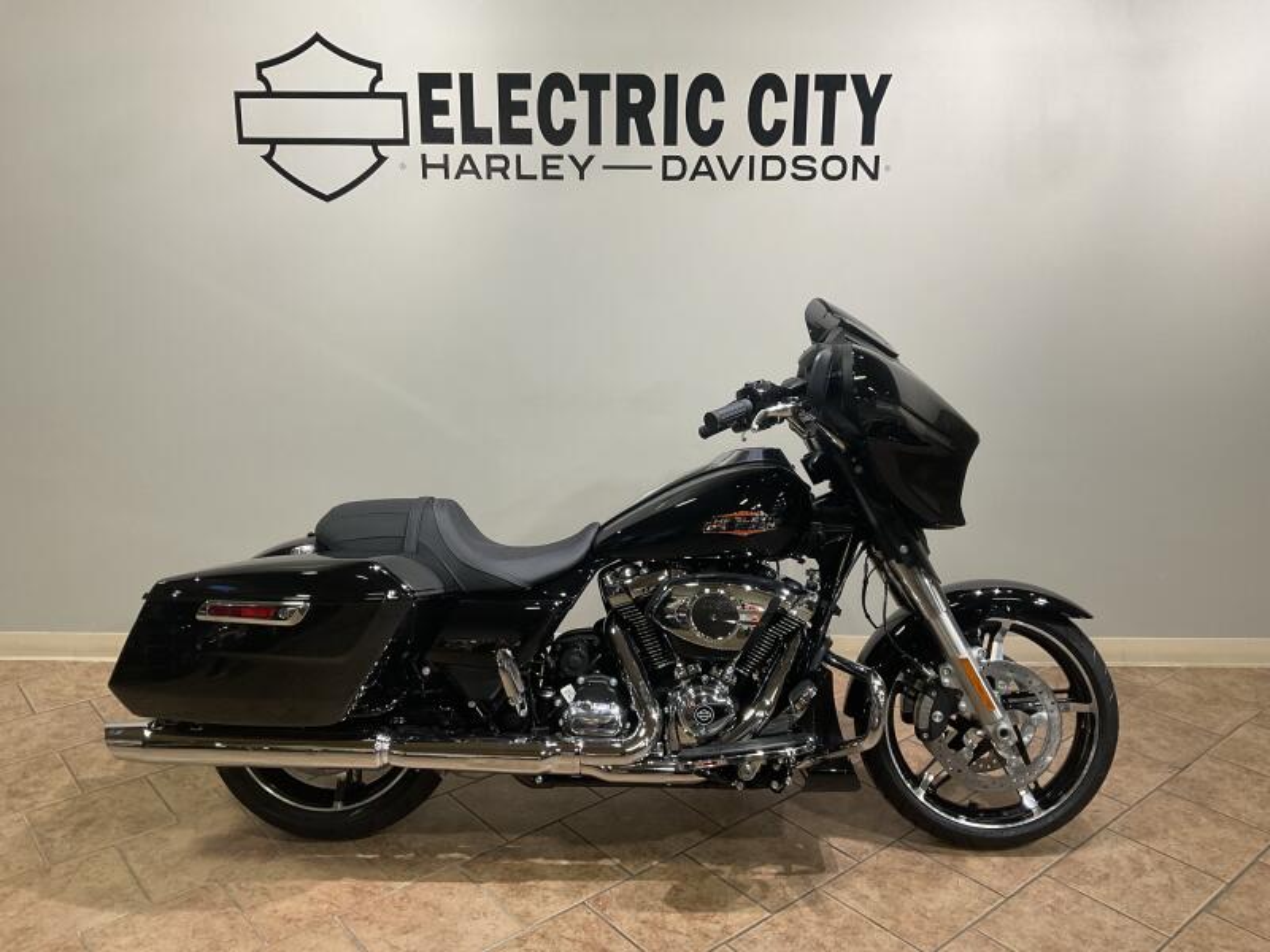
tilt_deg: -15.2
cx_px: 635
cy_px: 476
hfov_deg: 61.7
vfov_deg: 48.2
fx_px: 1064
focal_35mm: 29
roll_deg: -0.6
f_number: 1.8
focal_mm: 3
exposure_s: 1/60
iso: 64
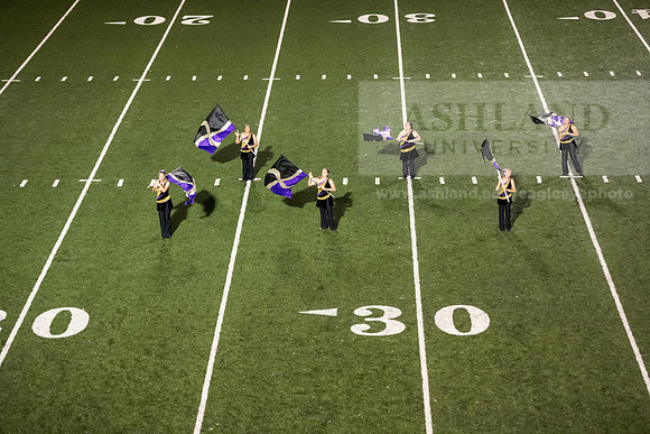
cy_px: 217
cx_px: 325
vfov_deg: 13.7
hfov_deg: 20.4
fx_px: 1806
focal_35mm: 100
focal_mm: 100
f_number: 3.2
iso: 5000
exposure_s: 1/500
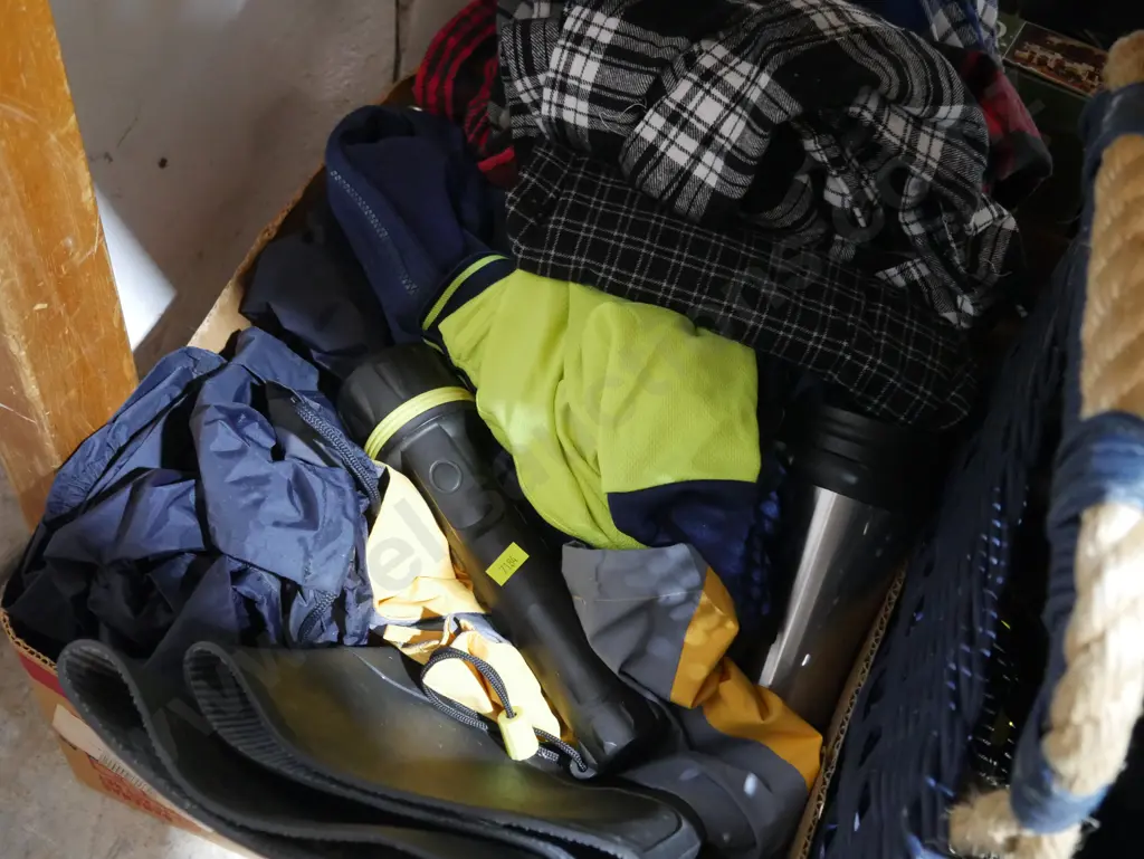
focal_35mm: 38
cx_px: 572
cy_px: 430
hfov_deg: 49.0
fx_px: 1256
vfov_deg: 37.8
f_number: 4.1
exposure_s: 1/40
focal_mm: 19
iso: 3200
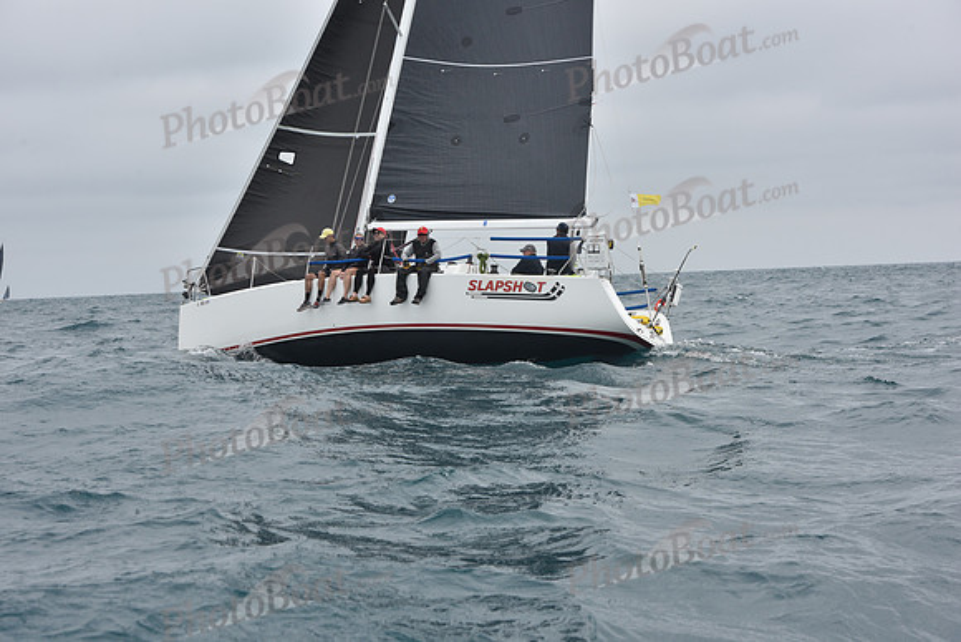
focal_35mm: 70
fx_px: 1869
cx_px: 480
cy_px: 321
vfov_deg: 19.5
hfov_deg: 28.8
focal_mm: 70
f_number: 9
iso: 250
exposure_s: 1/800
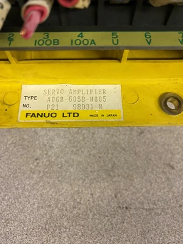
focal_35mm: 26
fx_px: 183
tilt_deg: -67.3
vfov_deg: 67.3
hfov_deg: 53.1
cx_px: 92
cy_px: 122
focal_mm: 4.25
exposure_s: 1/60
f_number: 1.8
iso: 400
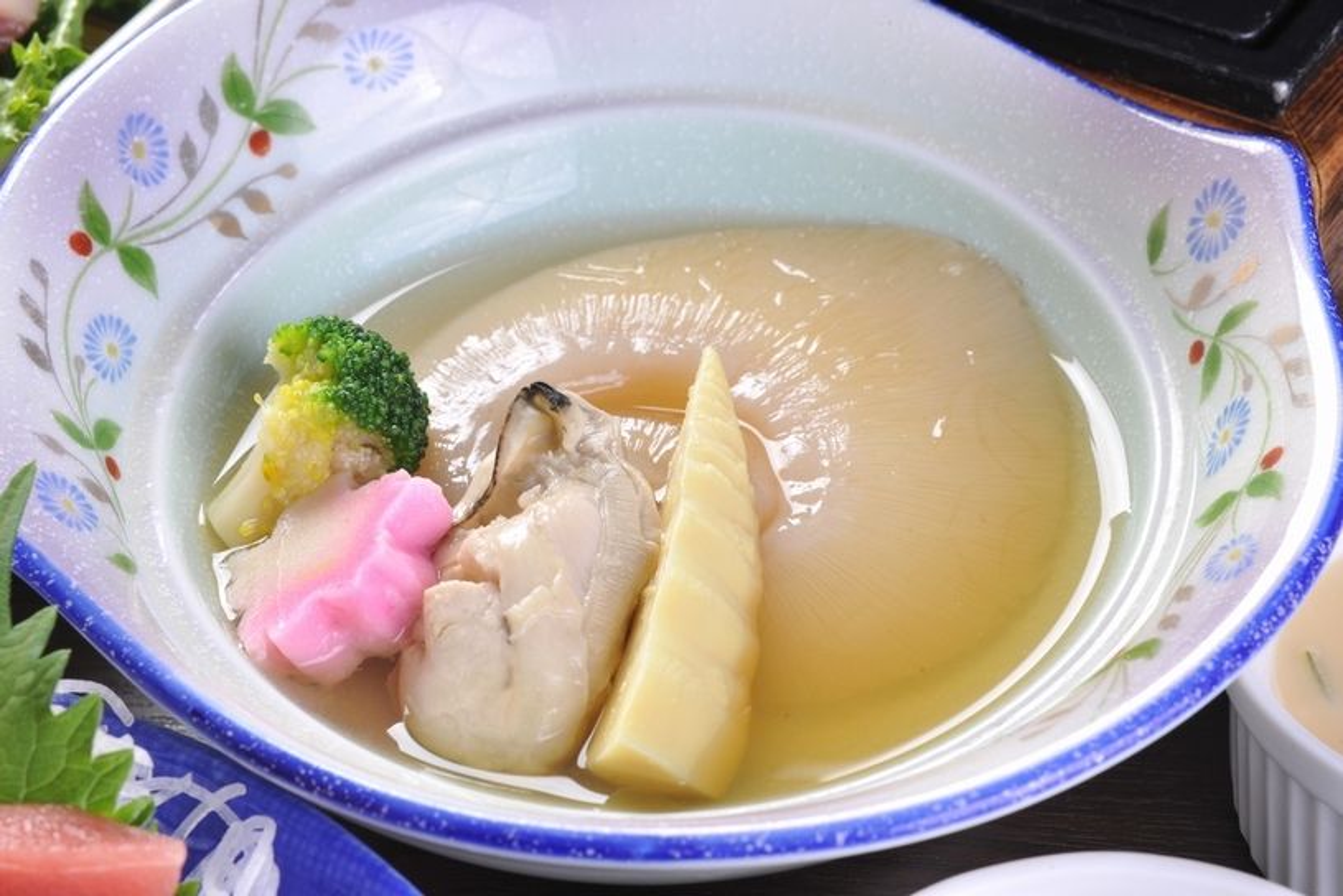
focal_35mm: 122
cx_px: 672
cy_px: 448
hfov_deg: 16.8
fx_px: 4553
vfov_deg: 11.2
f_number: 16
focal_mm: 122
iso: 320
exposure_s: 1/125
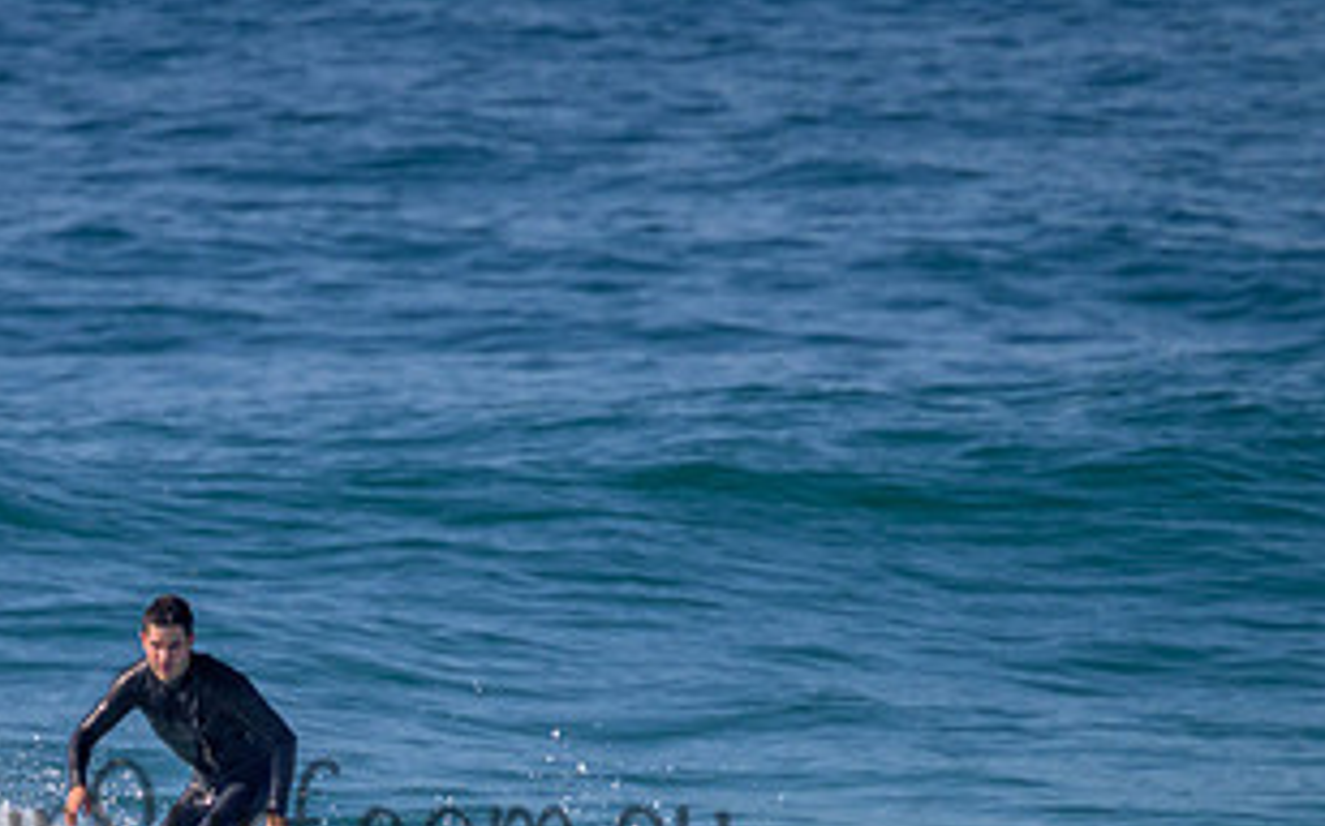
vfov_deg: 0.9
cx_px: 275
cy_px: 789
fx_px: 55498
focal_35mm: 1538
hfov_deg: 1.4
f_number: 11
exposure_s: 1/2000
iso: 1250
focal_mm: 800
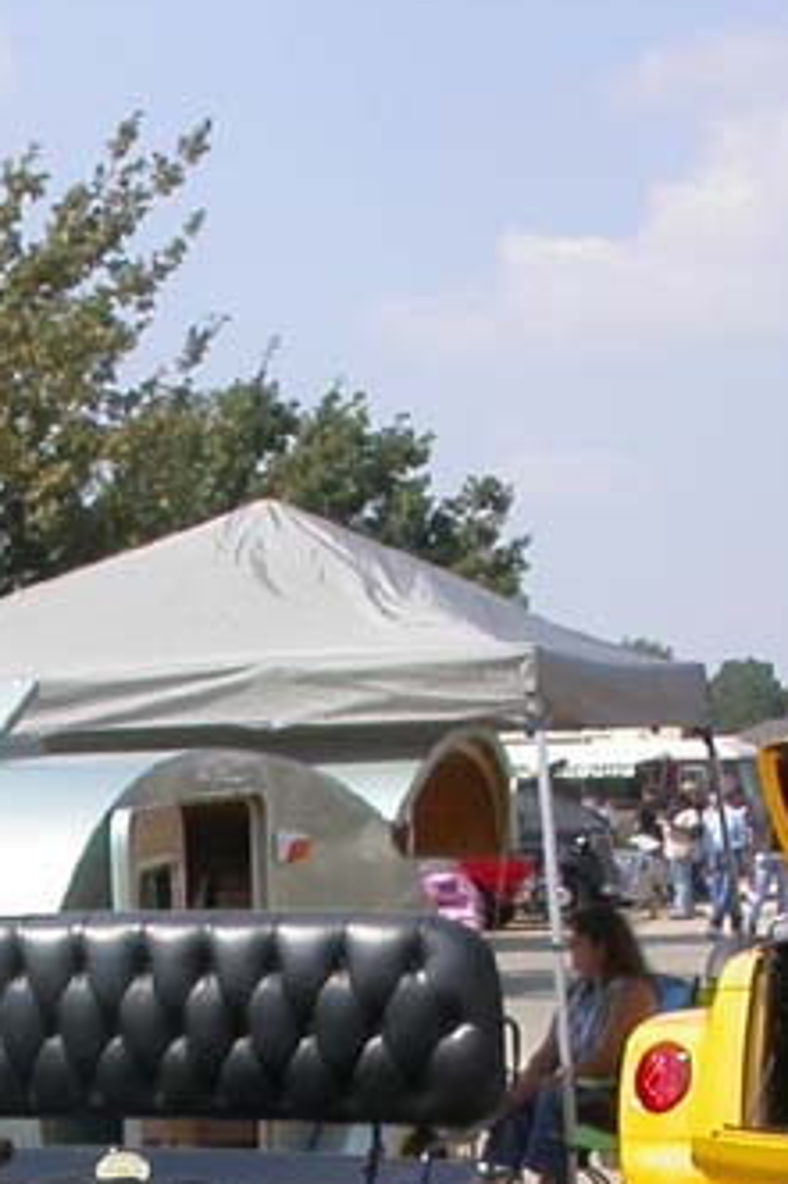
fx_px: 4010
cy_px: 1348
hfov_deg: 11.1
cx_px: 39
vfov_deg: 16.2
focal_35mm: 122
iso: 100
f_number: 7.5
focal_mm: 7.85
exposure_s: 1/281
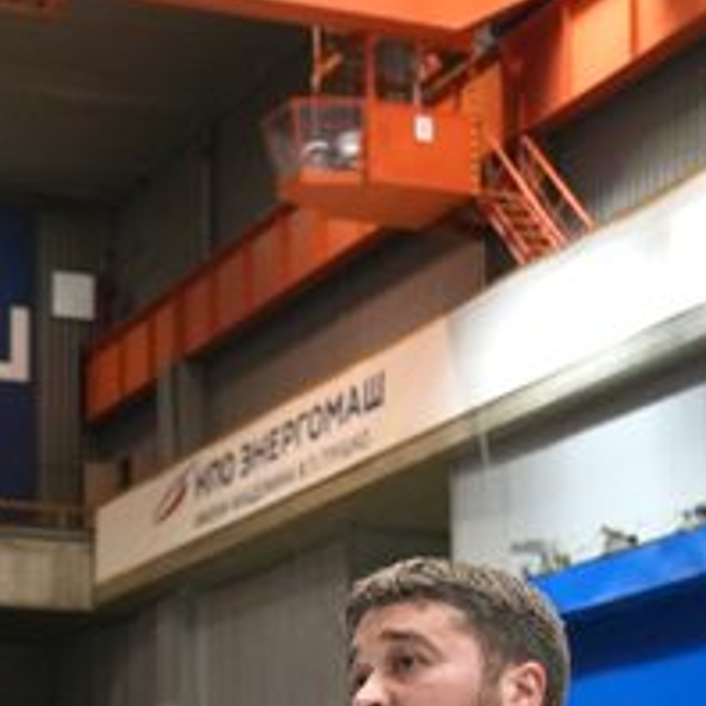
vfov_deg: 18.4
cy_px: 809
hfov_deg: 19.2
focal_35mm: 90
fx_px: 2077
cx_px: 234
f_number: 4.5
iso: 3200
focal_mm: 30
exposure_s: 1/200
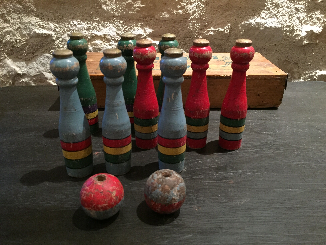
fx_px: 273
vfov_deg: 48.2
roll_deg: +0.1
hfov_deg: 61.7
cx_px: 163
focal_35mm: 29
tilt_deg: -27.9
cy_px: 122
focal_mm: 4.15
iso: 320
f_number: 2.2
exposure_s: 1/17
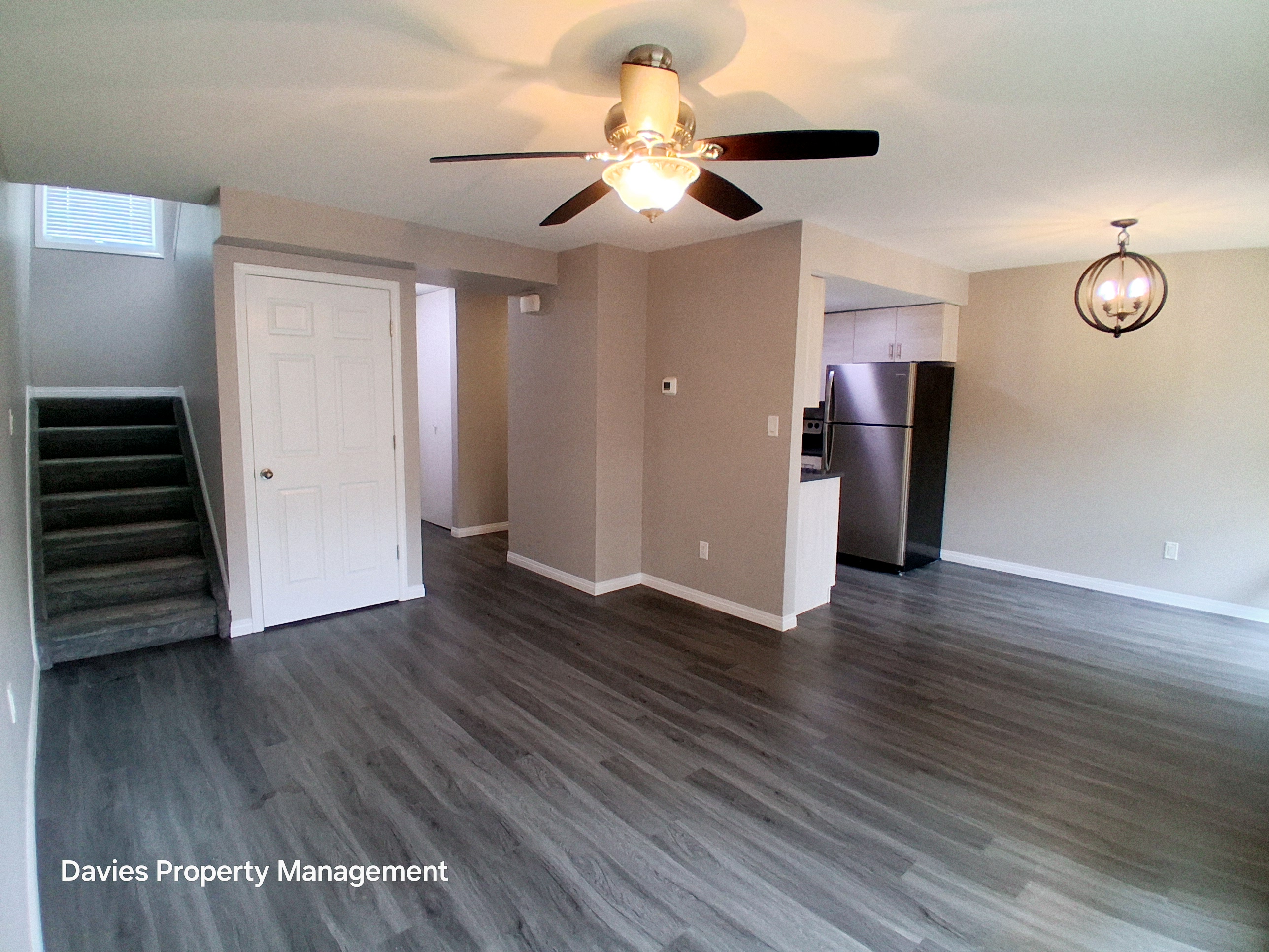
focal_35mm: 17
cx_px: 634
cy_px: 476
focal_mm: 1.4
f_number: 2.2
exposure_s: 1/40
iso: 200
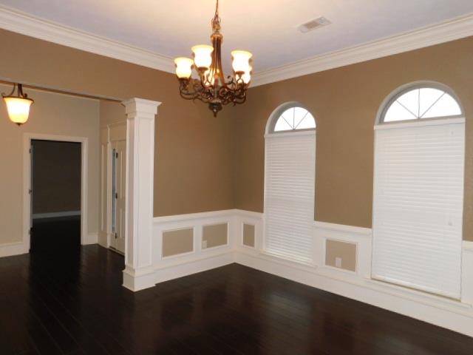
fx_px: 314
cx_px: 236
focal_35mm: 23
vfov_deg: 58.9
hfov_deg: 73.9
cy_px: 178
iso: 200
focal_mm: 4
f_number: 3
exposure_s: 1/30
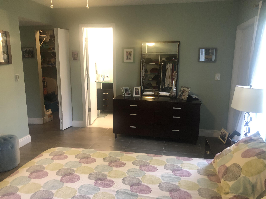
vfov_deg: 49.7
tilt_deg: -11.9
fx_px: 215
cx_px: 133
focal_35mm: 28
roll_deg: -0.9
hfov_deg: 63.4
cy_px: 100
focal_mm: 3.99
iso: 80
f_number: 1.8
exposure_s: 1/15
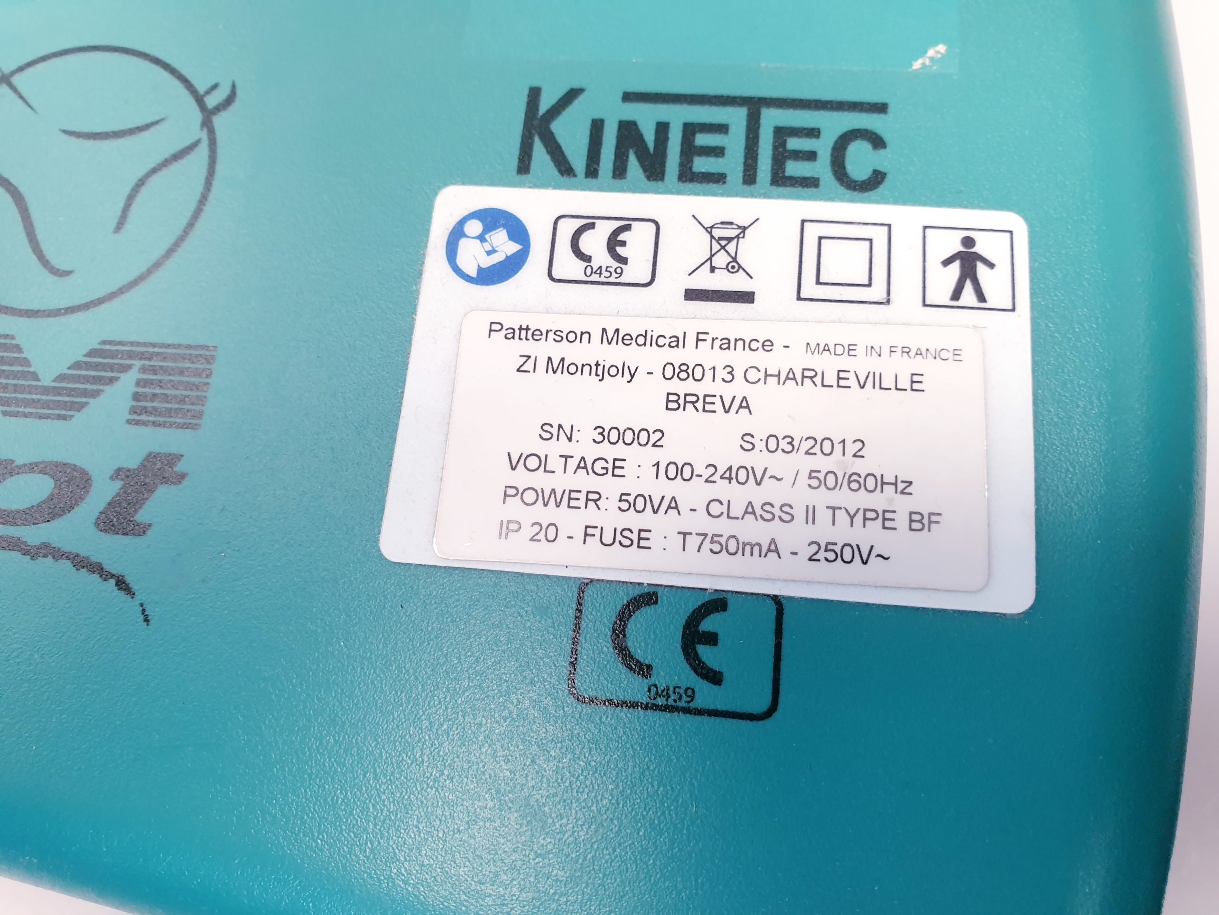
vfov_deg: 53.1
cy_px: 458
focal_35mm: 26
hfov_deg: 67.3
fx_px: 916
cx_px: 610
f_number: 2.4
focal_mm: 4.3
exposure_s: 1/50
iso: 200
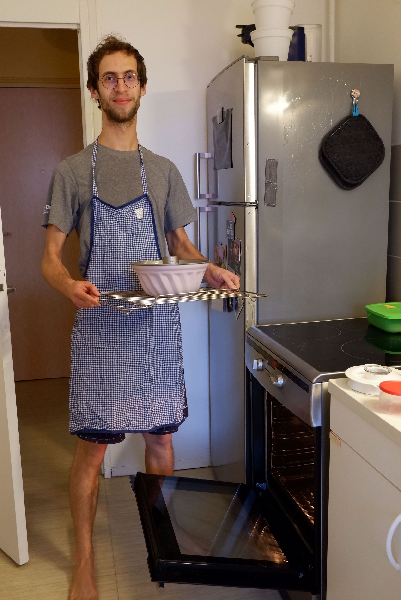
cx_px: 200
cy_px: 300
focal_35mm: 35
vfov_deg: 54.4
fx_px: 584
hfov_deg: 37.9
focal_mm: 23.5
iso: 3200
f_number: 4.4
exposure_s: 1/45
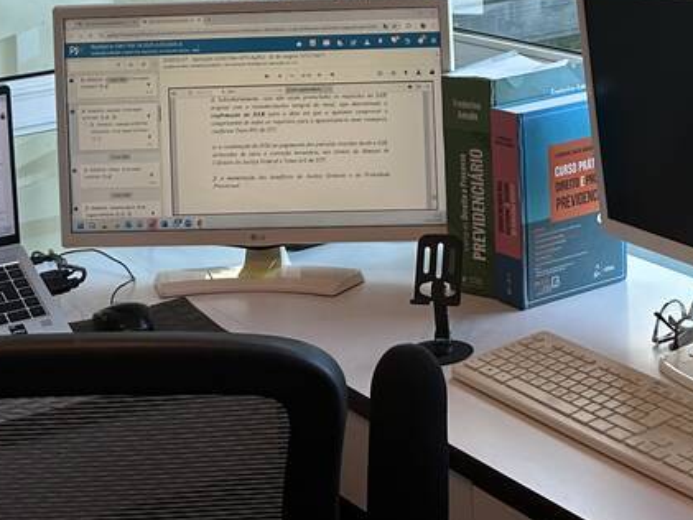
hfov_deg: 23.6
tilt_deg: -0.9
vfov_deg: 16.5
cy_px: -239
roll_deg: +1.9
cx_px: 528
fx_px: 1642
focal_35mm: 82
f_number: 1.78
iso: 64
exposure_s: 1/120
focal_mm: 6.86
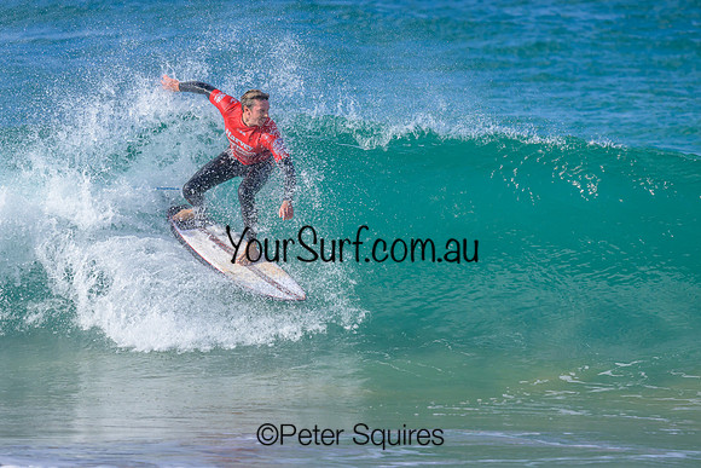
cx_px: 299
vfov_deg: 1.3
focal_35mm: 1098
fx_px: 21392
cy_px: 186
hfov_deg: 1.9
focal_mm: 800
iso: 360
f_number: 6.3
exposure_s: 1/2000
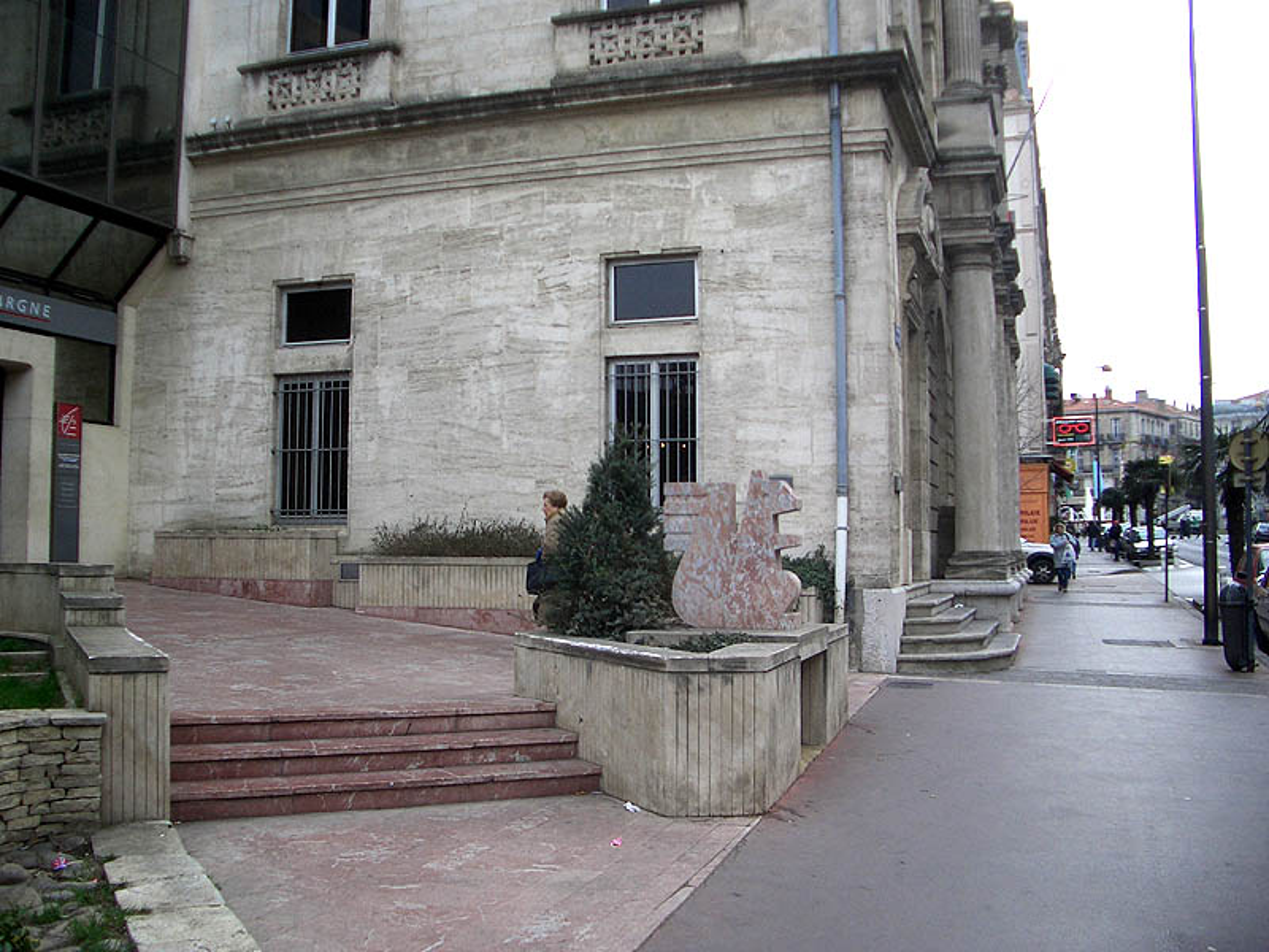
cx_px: 634
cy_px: 476
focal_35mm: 35
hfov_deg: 52.6
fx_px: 1283
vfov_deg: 40.7
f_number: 2.6
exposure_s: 1/500
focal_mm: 5.8
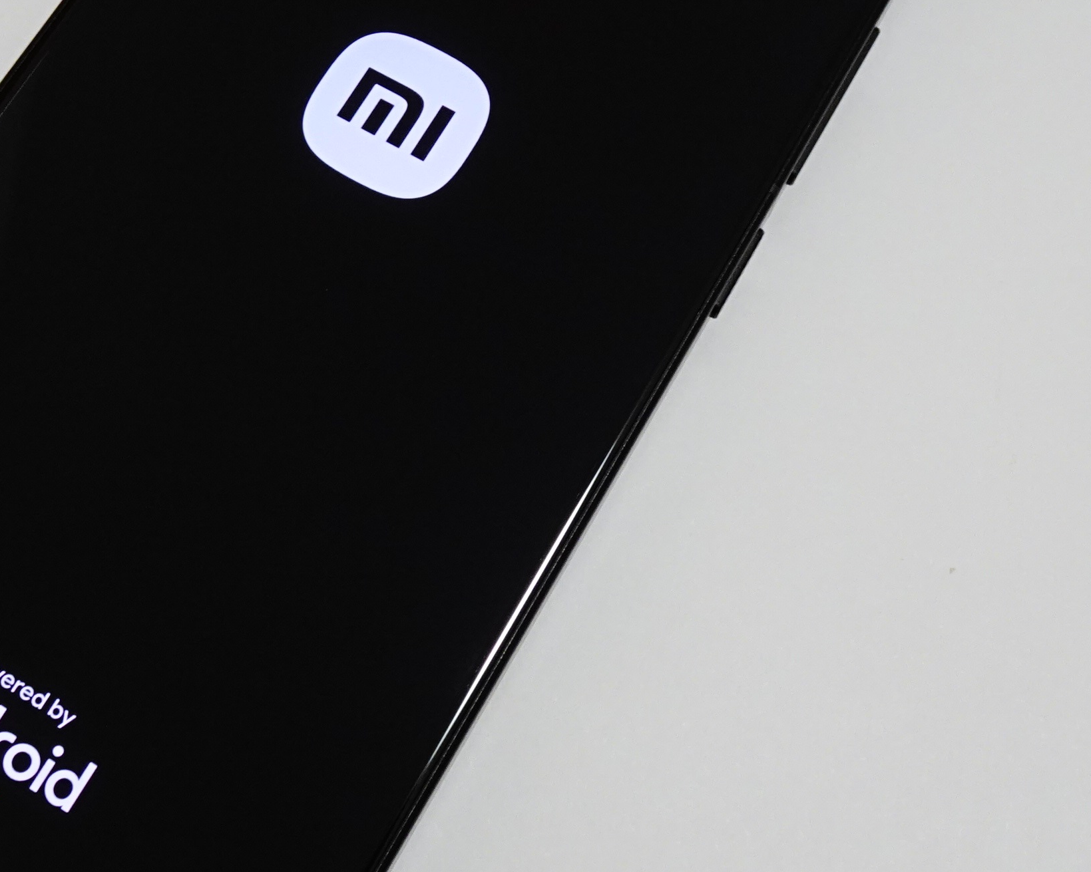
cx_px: 332
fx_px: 2034
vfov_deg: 24.1
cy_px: 265
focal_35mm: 63
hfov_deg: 29.7
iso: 200
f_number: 3.5
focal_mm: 4.96
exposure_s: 1/13
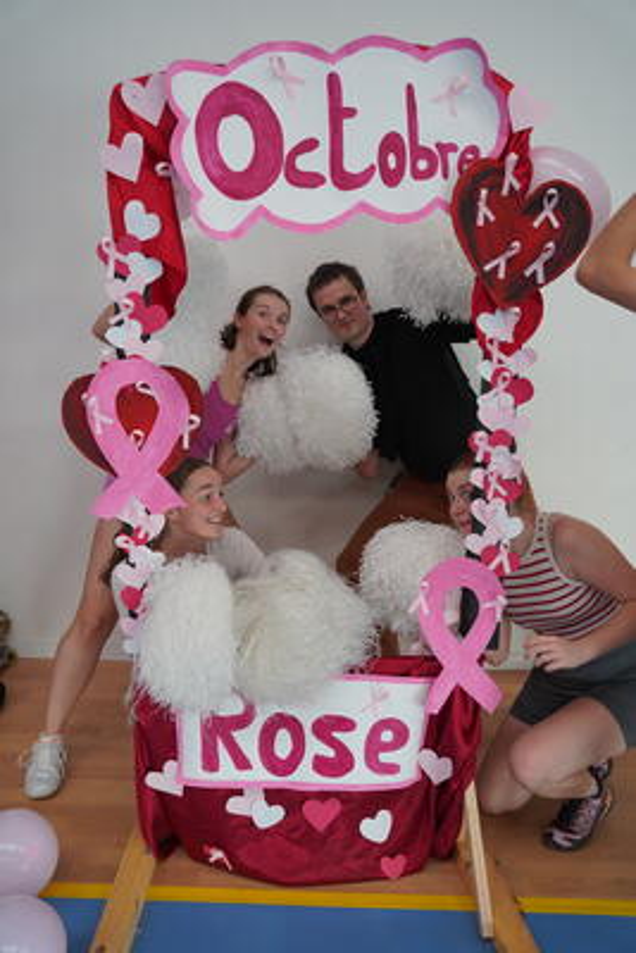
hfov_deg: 42.0
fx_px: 829
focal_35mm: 31
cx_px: 318
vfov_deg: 59.8
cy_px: 476
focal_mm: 31.3
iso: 500
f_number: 4
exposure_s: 1/160
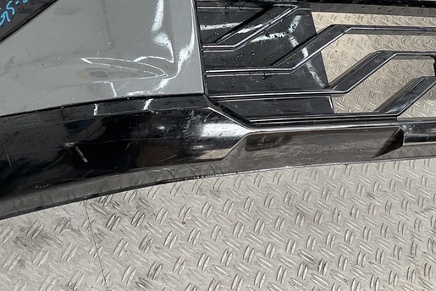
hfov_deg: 33.9
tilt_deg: -34.5
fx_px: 715
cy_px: 0
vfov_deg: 22.2
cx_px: 192
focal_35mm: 59
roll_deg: -27.7
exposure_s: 1/120
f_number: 1.8
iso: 20
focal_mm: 3
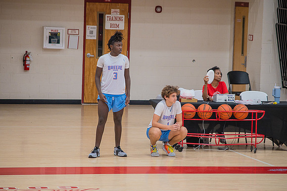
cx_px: 144
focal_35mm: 200
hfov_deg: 10.3
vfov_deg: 6.9
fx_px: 1593
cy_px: 96
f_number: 5.3
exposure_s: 1/250
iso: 1000
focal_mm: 200
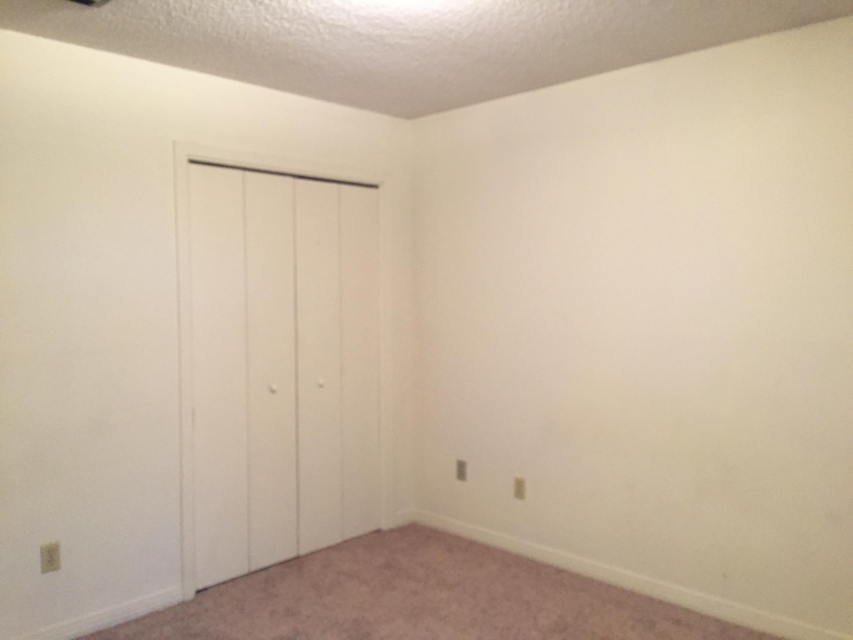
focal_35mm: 29
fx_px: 715
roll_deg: -0.6
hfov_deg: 61.7
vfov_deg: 48.2
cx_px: 426
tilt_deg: -3.2
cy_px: 320
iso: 200
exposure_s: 1/30
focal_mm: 4.15
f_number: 2.2
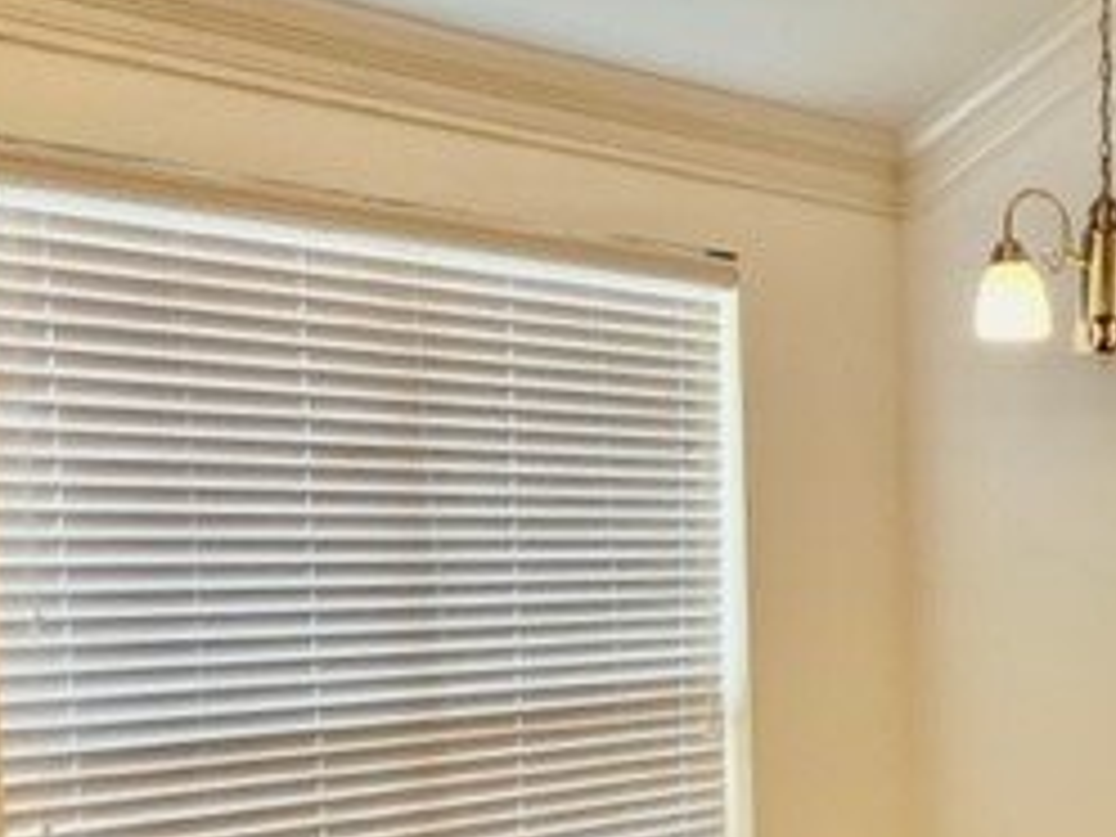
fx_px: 2160
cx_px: 1233
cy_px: 662
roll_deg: -0.5
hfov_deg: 26.6
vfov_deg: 21.7
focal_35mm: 67
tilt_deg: -3.8
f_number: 1.5
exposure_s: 1/120
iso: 80
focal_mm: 5.7
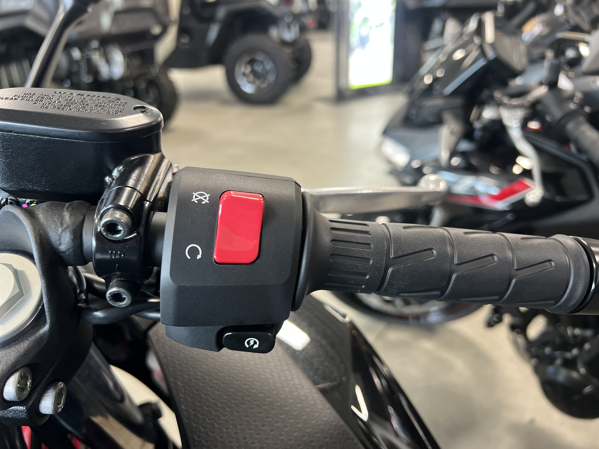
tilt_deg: -26.0
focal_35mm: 26
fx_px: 450
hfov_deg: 67.3
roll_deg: +2.5
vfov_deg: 53.1
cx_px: 300
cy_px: 224
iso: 250
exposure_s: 1/60
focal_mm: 5.7
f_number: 1.5
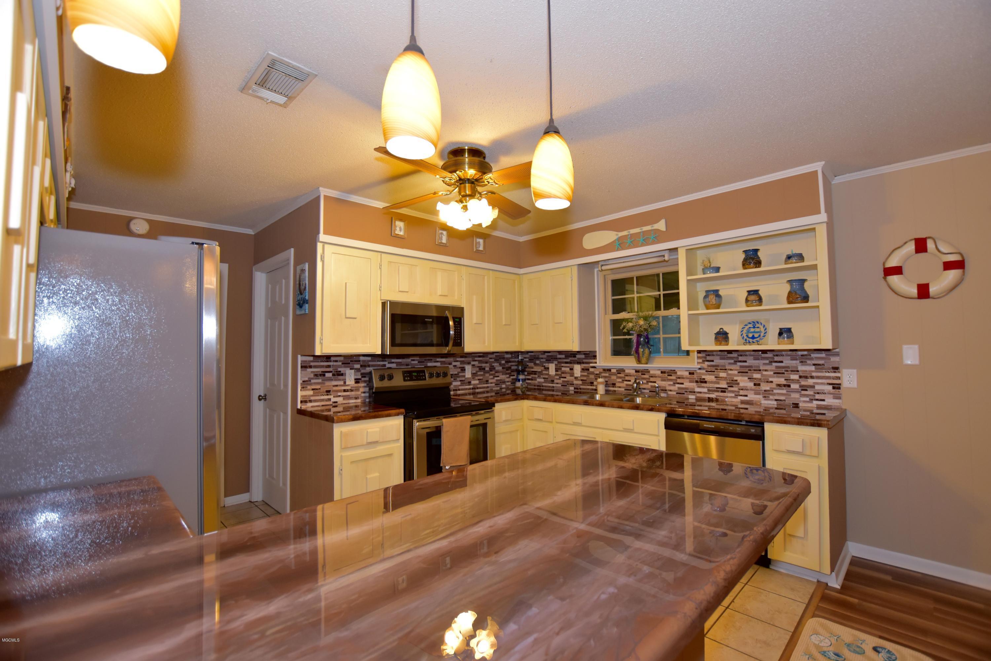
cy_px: 330
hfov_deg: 100.4
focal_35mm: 15
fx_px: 413
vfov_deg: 77.3
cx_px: 496
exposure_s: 1/60
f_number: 4
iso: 720
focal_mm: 10
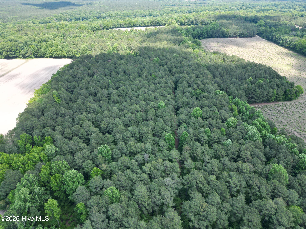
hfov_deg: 71.6
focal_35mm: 24
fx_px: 212
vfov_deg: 56.8
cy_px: 114
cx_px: 153
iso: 120
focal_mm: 6.72
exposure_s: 1/90
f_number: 1.7
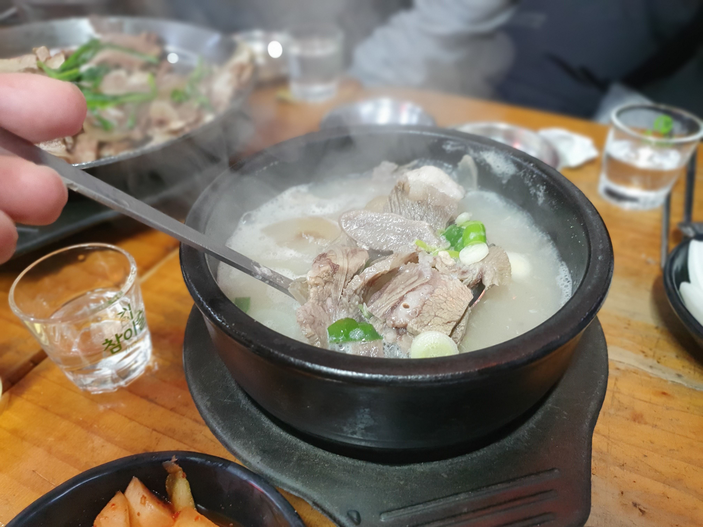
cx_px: 352
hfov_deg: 67.3
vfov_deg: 53.1
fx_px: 528
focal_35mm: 26
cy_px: 264
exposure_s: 1/120
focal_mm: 4.32
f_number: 1.5
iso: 250
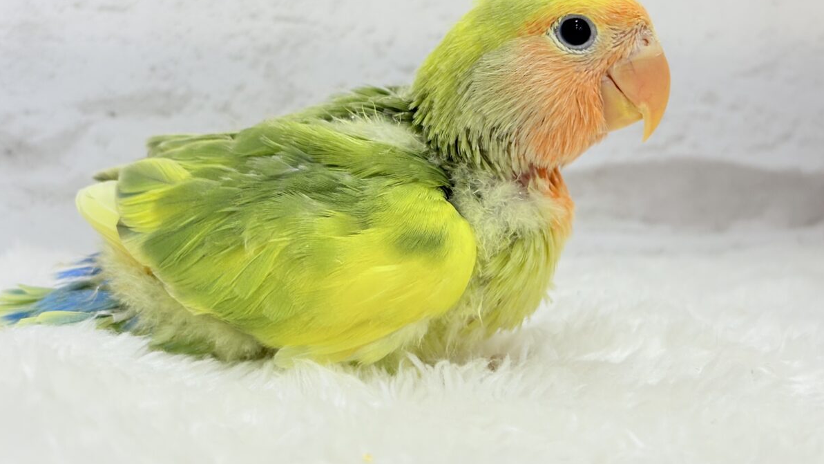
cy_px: 180
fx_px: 1245
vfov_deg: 21.0
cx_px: 412
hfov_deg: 36.6
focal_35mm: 57
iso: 64
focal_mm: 5.96
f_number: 1.6
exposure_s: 1/100
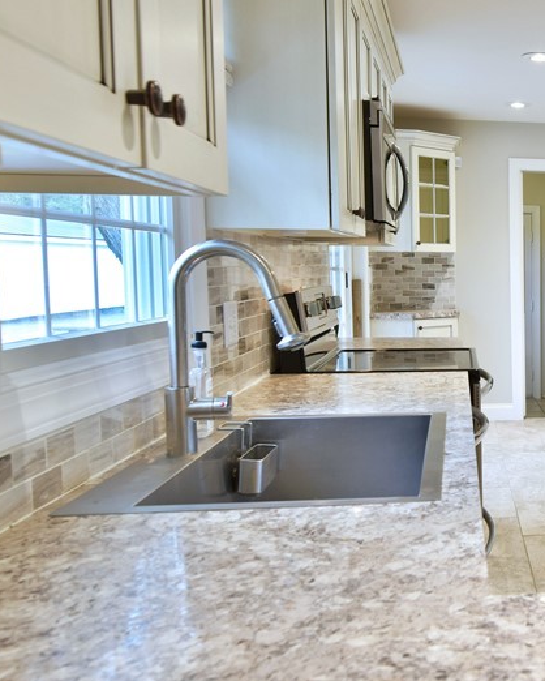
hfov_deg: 31.4
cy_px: 316
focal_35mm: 41
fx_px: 826
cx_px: 632
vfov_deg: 44.7
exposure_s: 1/8
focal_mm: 14
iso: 200
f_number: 4.5
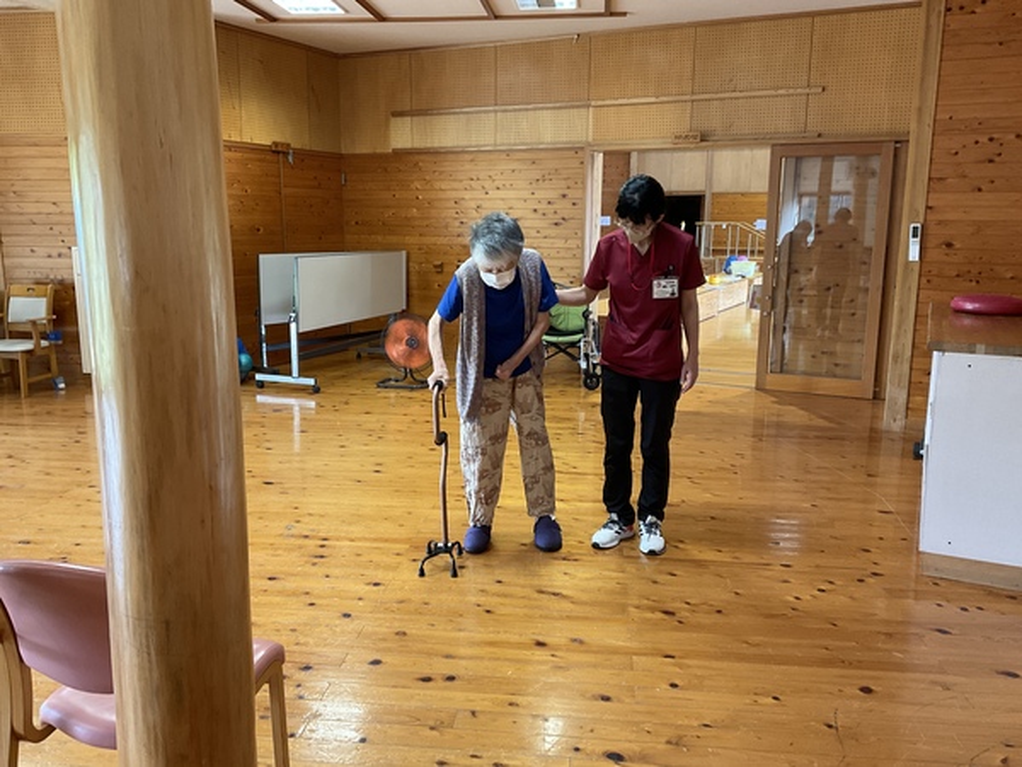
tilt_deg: -13.1
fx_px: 856
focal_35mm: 29
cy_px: 384
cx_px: 511
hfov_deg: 61.7
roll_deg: +0.7
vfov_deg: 48.2
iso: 100
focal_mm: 3
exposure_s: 1/60
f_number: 1.8
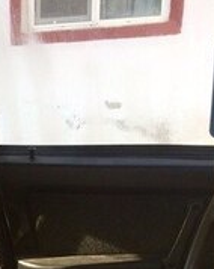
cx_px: -44
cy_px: 323
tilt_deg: -21.2
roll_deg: +2.5
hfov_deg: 18.4
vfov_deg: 22.3
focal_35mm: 79
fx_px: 627
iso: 32
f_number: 2.2
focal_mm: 4.15
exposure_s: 1/182
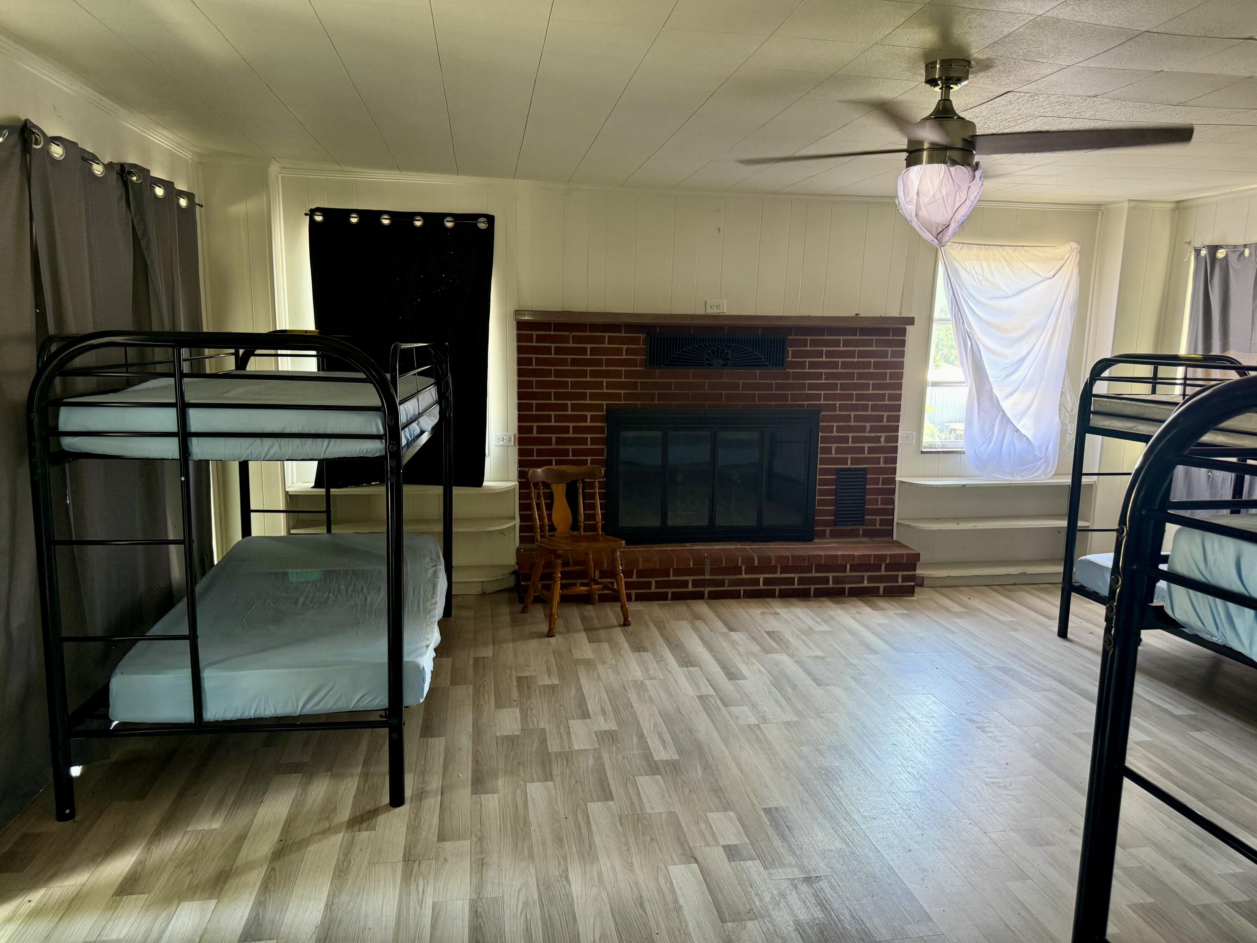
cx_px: 628
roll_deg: -0.8
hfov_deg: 71.6
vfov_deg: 56.8
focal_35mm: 24
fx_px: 872
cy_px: 472
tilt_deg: -7.7
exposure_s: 1/64
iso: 200
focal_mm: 6.76
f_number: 1.78
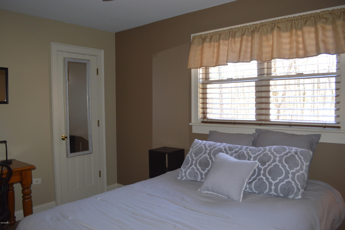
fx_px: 258
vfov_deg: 47.8
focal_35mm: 27
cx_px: 172
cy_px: 115
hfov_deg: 67.4
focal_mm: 18
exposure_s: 1/60
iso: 400
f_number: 4
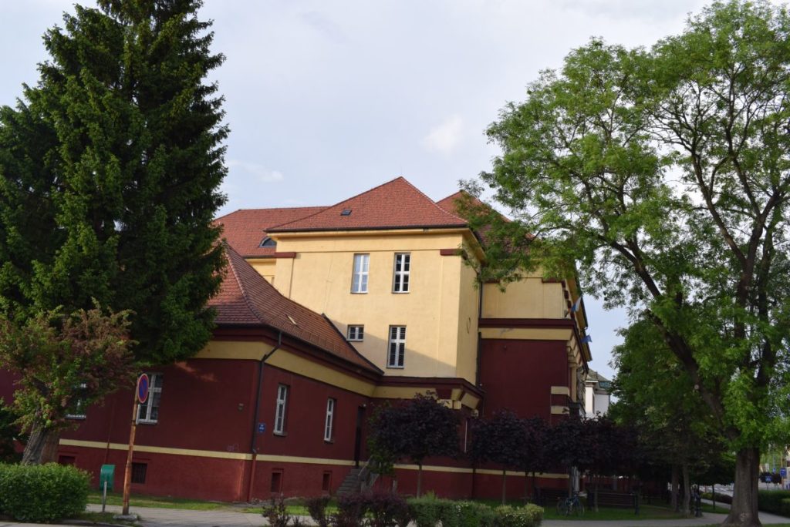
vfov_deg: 40.0
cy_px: 264
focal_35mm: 33
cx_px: 395
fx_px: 725
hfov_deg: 57.2
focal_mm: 22
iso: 250
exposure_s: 1/250
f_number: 8
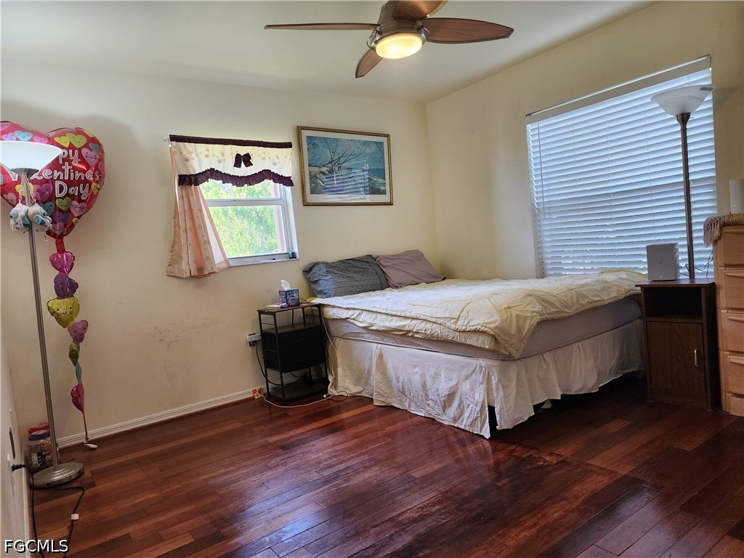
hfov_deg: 73.9
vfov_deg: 58.9
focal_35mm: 23
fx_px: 494
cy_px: 279
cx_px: 372
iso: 250
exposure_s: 1/120
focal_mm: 6.4
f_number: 1.8
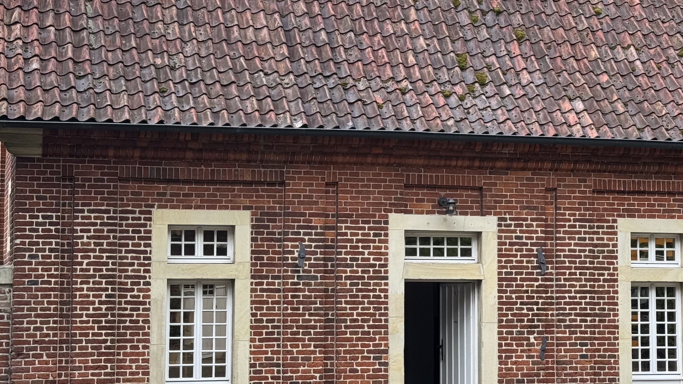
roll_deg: +0.6
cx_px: 426
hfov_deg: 24.9
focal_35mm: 85
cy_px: 189
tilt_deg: +4.6
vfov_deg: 14.2
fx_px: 1539
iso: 64
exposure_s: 1/477
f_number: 1.78
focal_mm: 6.76
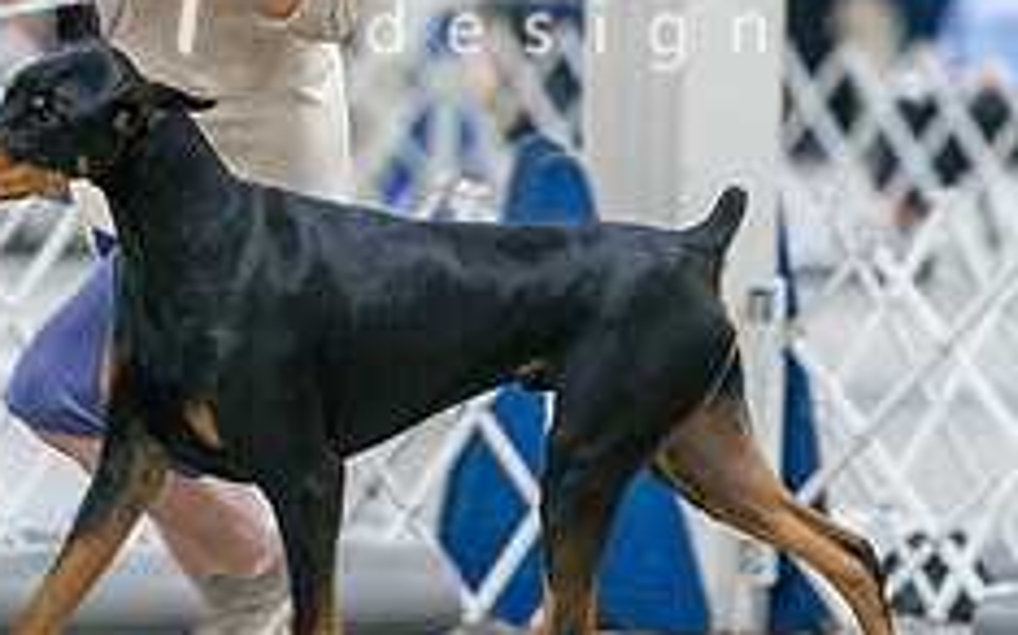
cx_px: 226
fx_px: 14004
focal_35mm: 505
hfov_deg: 4.2
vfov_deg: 2.6
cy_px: 163
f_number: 3.2
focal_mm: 200
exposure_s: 1/200
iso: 6400
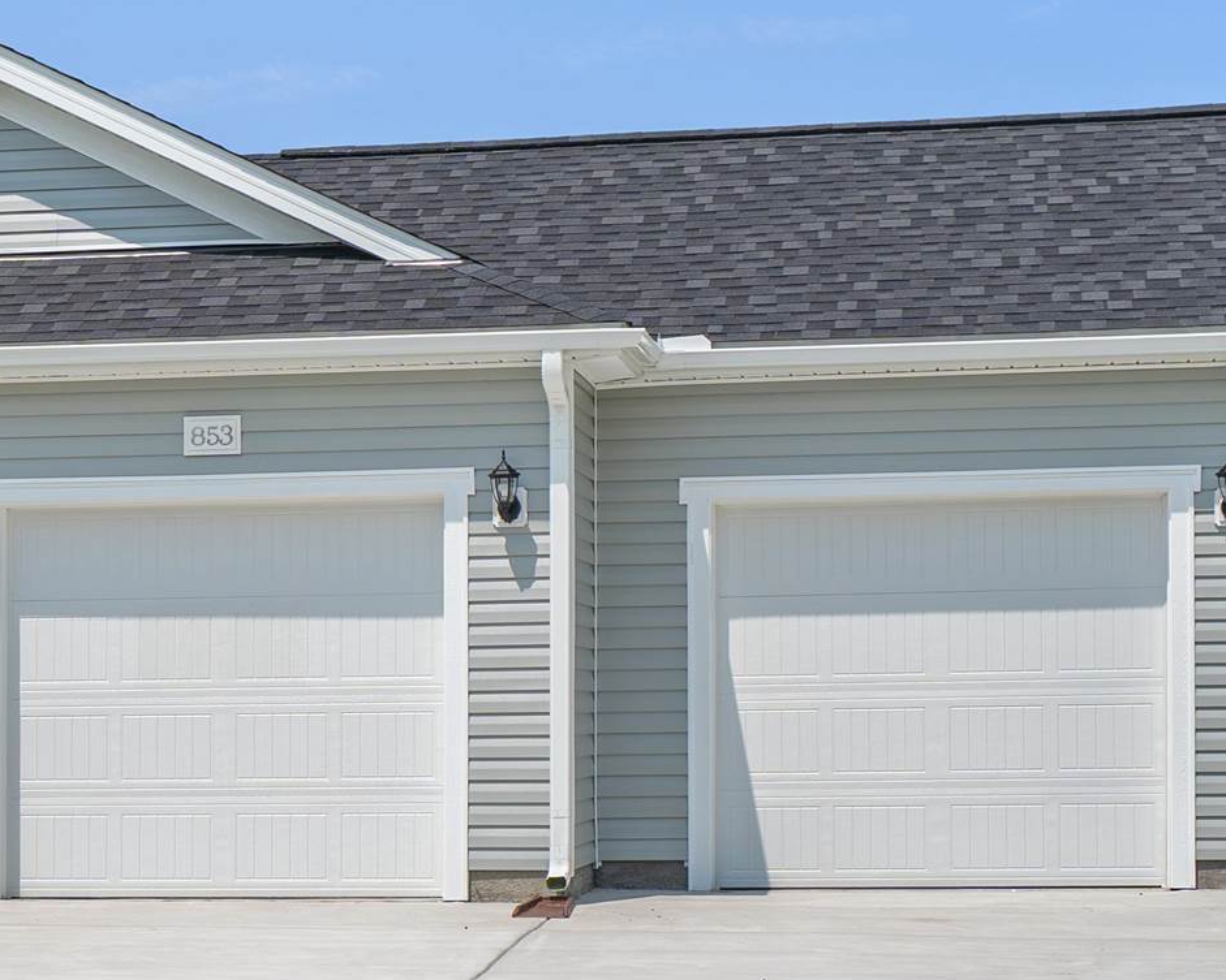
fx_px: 3556
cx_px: 143
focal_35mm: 98
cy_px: 475
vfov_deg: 15.7
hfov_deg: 19.2
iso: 50
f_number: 4
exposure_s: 1/1000
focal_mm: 32
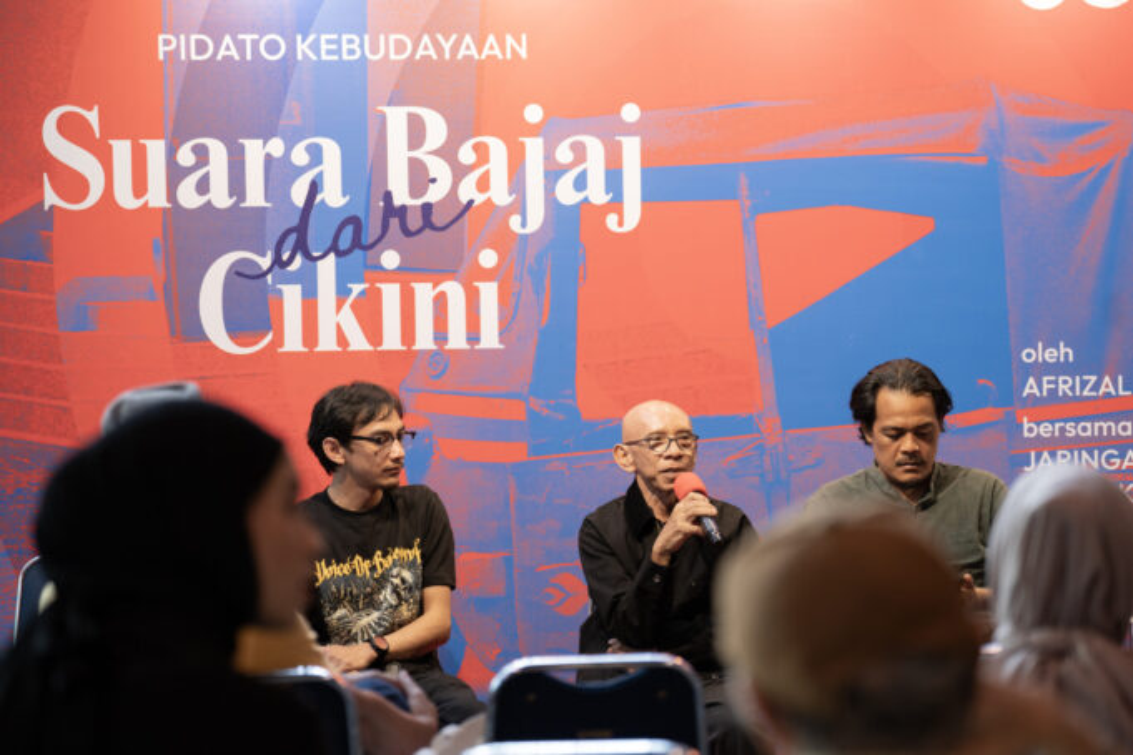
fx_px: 2927
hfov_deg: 21.9
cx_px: 566
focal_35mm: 93
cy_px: 378
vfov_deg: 14.7
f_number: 2.8
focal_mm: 93
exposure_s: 1/80
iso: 400
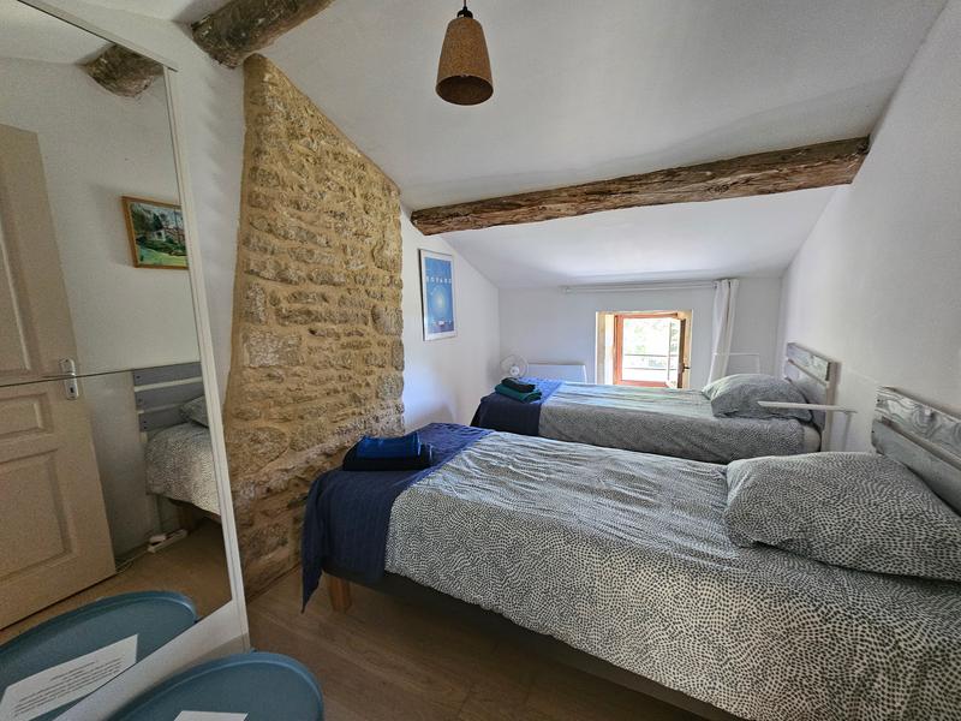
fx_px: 361
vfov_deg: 89.9
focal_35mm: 13
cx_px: 480
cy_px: 360
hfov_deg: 106.2
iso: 500
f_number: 2.2
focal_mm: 2.2
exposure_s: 1/30
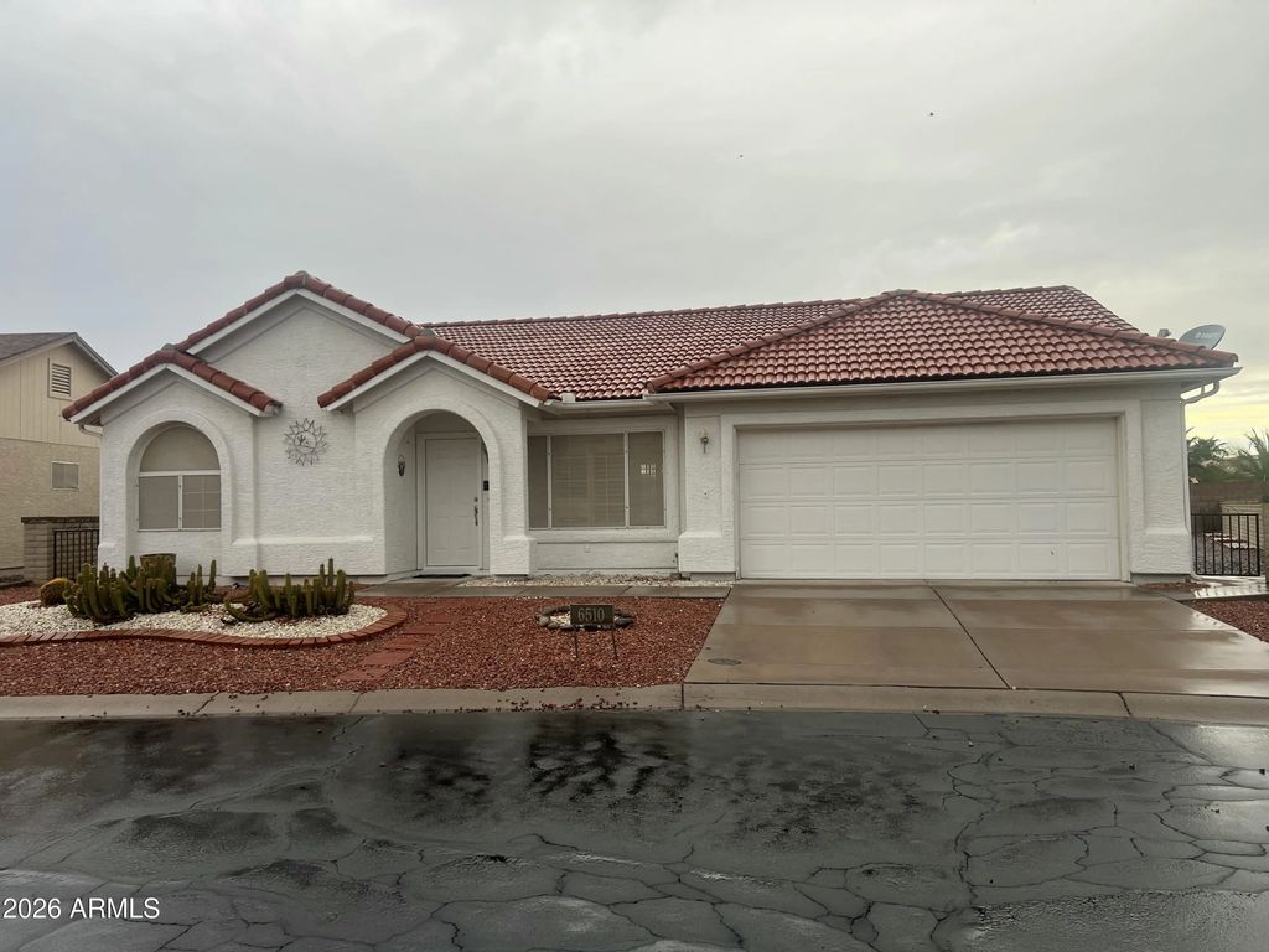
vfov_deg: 53.1
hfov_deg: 67.3
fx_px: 953
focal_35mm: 26
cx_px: 634
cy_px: 476
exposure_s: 1/526
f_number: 1.5
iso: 50
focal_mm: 5.7
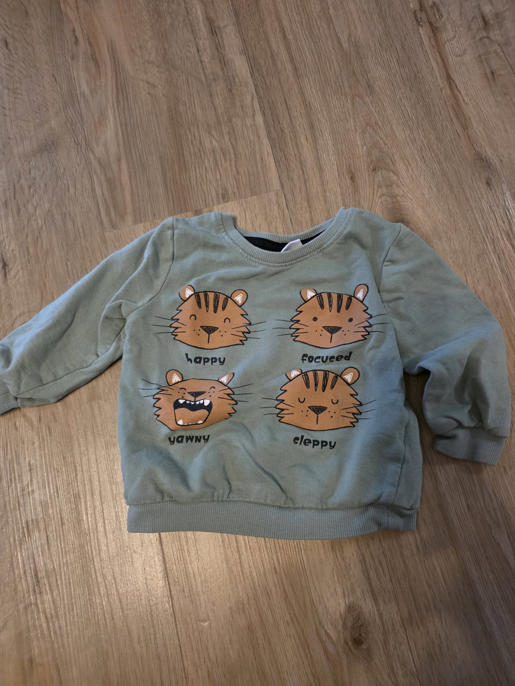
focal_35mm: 23
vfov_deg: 73.9
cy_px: 343
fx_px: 456
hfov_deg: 58.9
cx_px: 258
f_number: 1.7
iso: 1250
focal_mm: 6.3
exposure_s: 1/100
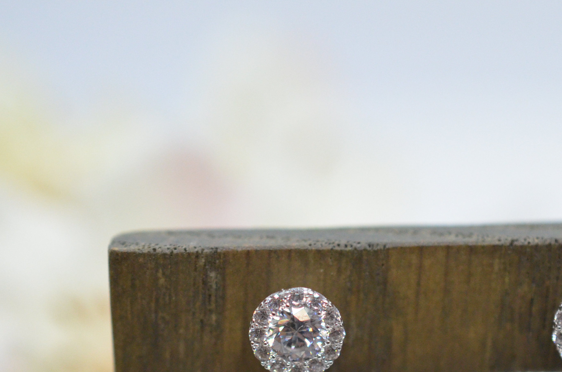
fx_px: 1682
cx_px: 379
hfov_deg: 18.9
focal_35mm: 108
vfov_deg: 12.5
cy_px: 330
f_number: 4
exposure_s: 1/1600
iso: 2500
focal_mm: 40
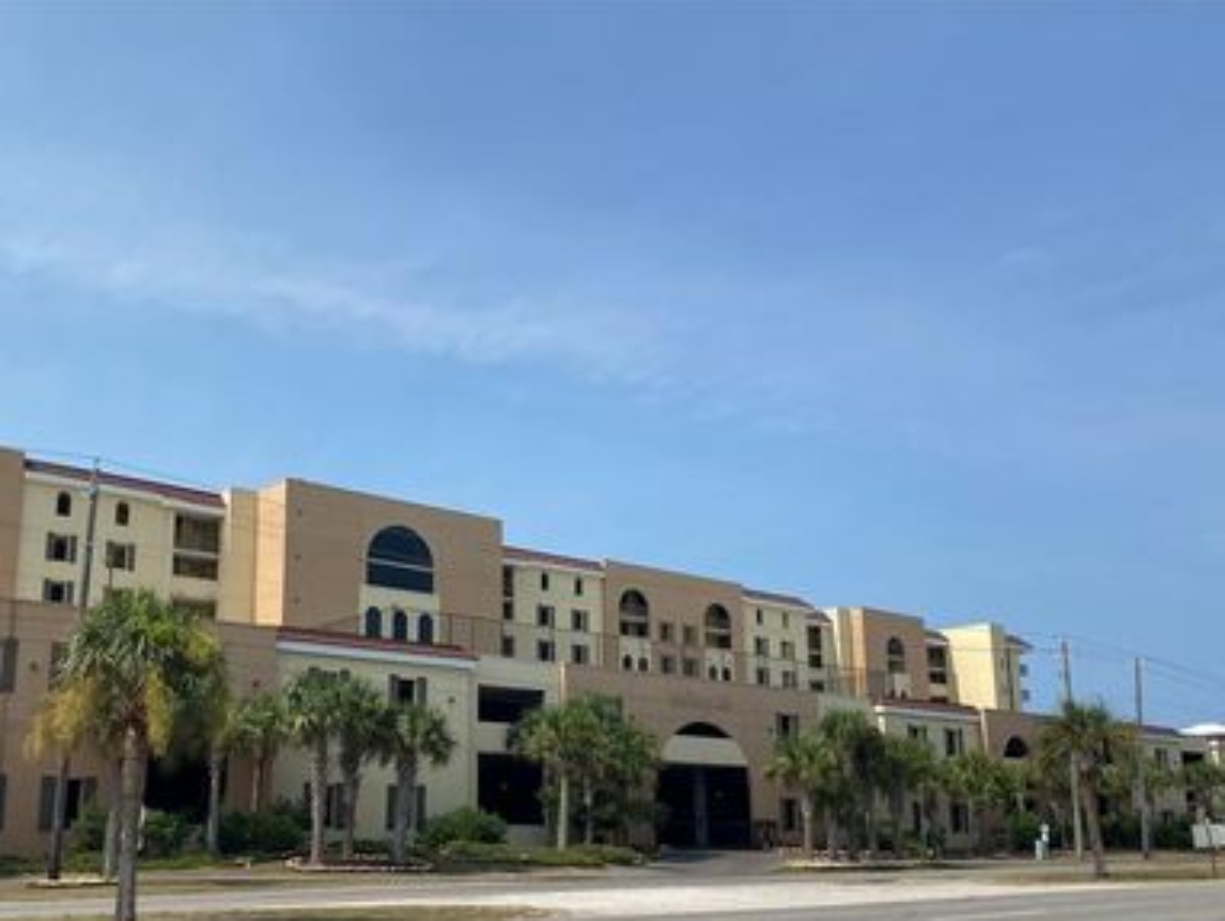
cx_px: 487
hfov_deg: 53.5
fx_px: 1204
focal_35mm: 34
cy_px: 592
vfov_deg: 41.4
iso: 32
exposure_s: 1/4444
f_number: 1.8
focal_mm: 4.25
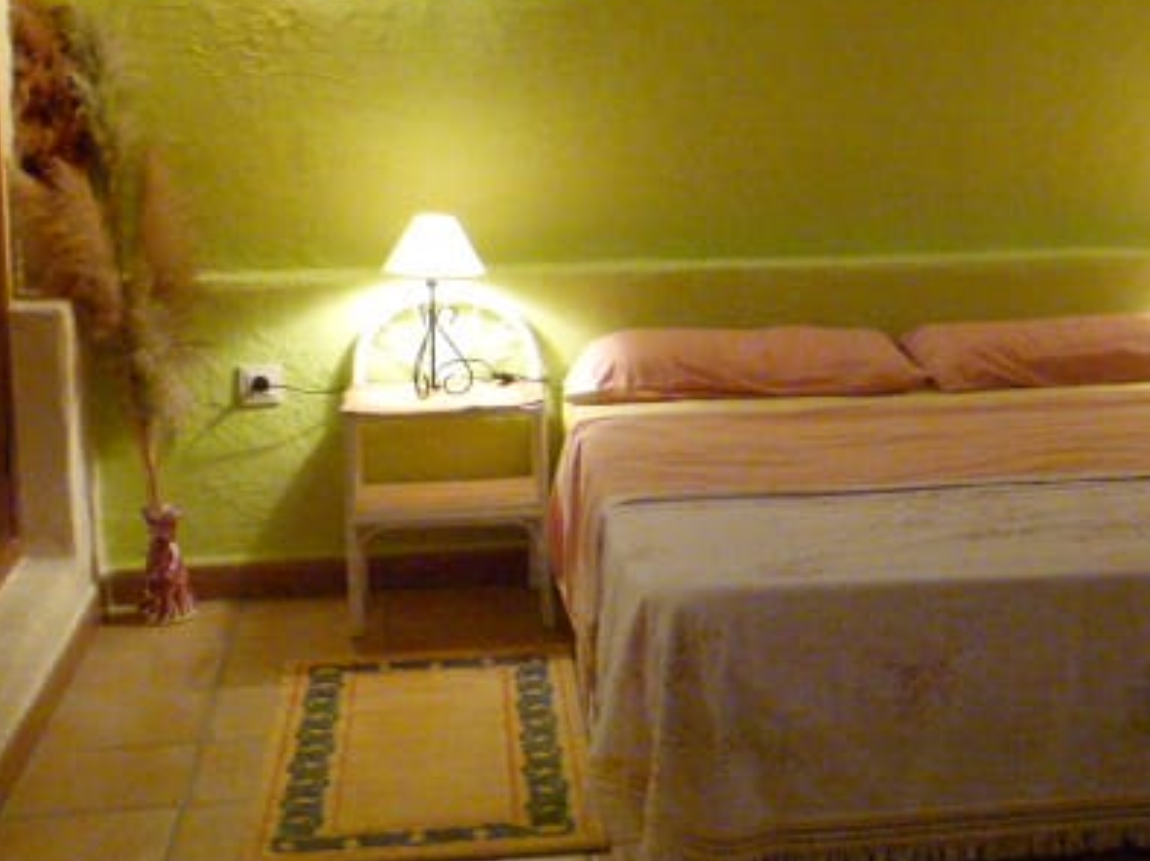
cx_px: 870
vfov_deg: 22.5
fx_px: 2158
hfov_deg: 29.3
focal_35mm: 65
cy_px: 333
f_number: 3.1
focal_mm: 7.3
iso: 800
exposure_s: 1/50
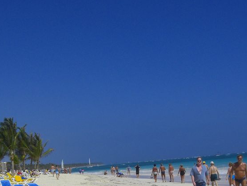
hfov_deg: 27.8
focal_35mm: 70
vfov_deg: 20.7
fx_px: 499
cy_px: 161
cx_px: 131
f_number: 8
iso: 64
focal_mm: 6.2
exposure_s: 1/400
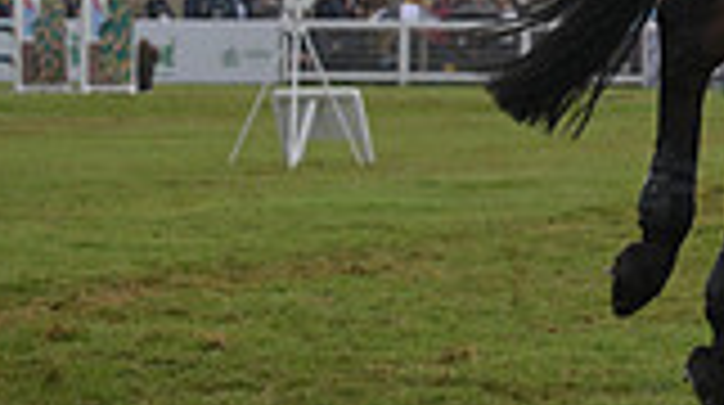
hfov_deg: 7.9
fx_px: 5080
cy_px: -272
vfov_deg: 4.5
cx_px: 1277
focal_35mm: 265
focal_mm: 70
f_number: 4.5
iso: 560
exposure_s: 1/1250
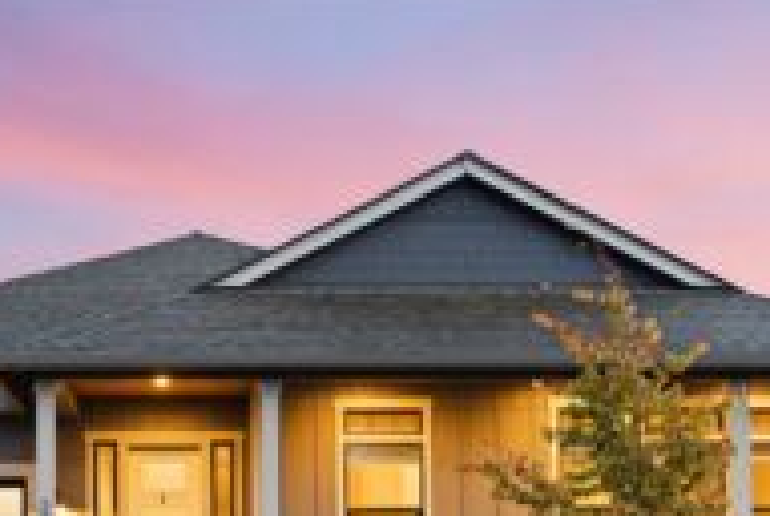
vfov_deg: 19.2
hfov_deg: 28.9
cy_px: 526
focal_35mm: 69
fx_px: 1478
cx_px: 238
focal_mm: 33
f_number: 9
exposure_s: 1/1.25
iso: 640
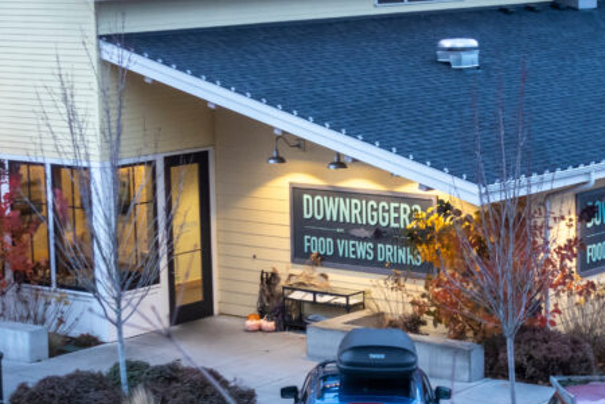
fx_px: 1916
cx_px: 422
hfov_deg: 17.9
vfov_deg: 12.0
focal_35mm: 114
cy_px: 210
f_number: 2.8
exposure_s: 1/50
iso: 800
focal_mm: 21.3
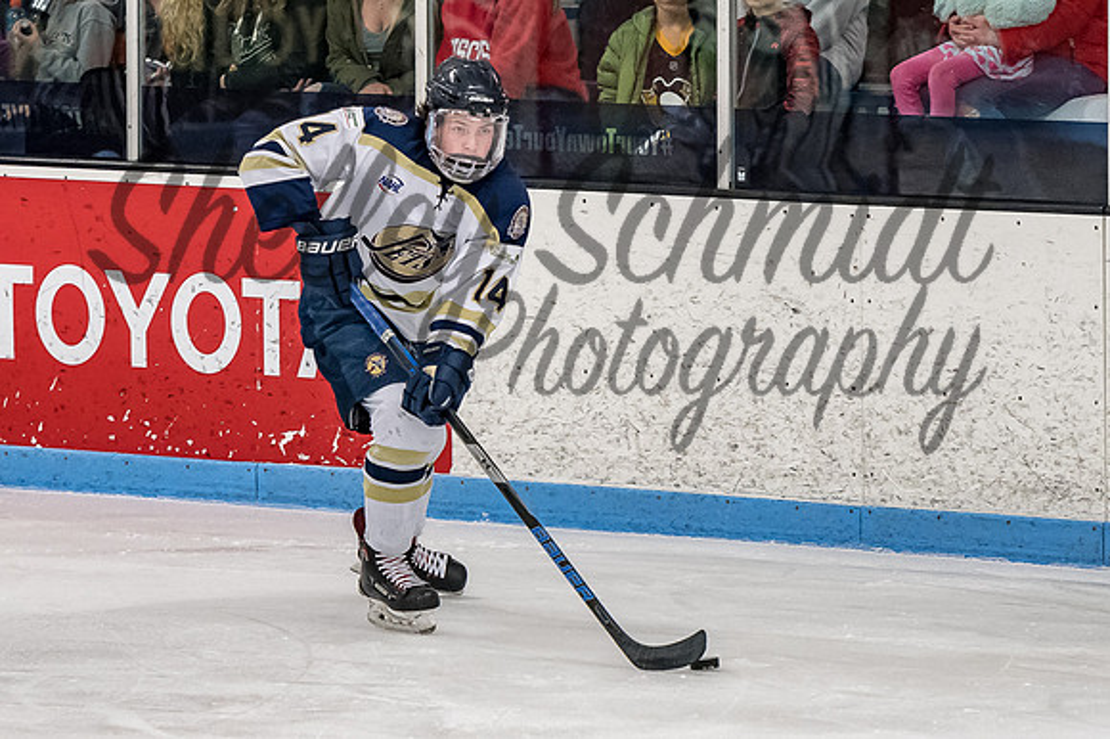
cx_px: 429
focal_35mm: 413
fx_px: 12723
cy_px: 270
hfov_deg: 5.0
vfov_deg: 3.3
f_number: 3.2
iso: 2000
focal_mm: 180
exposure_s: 1/800
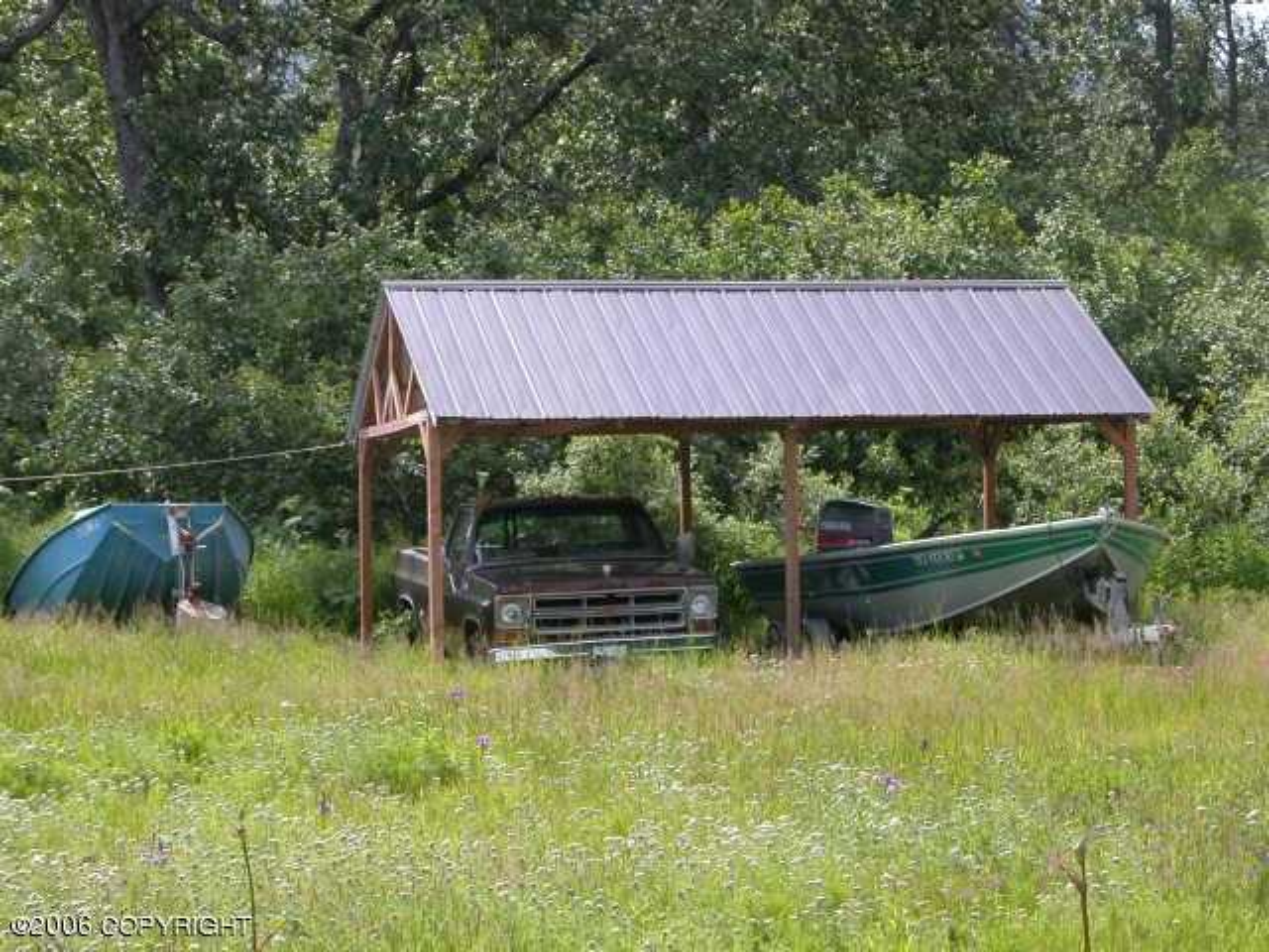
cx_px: 634
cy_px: 476
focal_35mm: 100
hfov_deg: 19.6
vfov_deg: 14.8
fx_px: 3666
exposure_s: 1/330
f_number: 4.6
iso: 100
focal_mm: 25.4
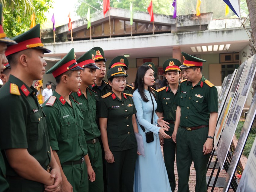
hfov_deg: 51.4
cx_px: 127
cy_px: 96
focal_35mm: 36
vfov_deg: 39.6
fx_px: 266
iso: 500
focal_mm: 33
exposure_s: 1/640
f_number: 2.8
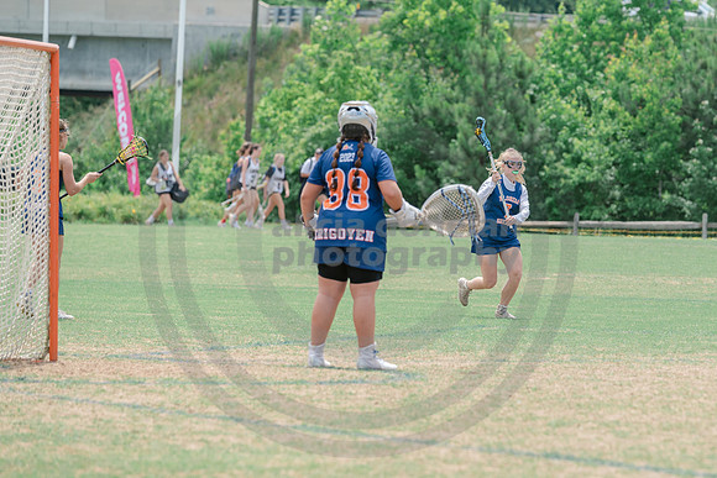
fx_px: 5503
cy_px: 240
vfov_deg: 5.0
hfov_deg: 7.4
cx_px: 495
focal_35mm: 276
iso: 250
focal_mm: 200
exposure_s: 1/1250
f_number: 4.5
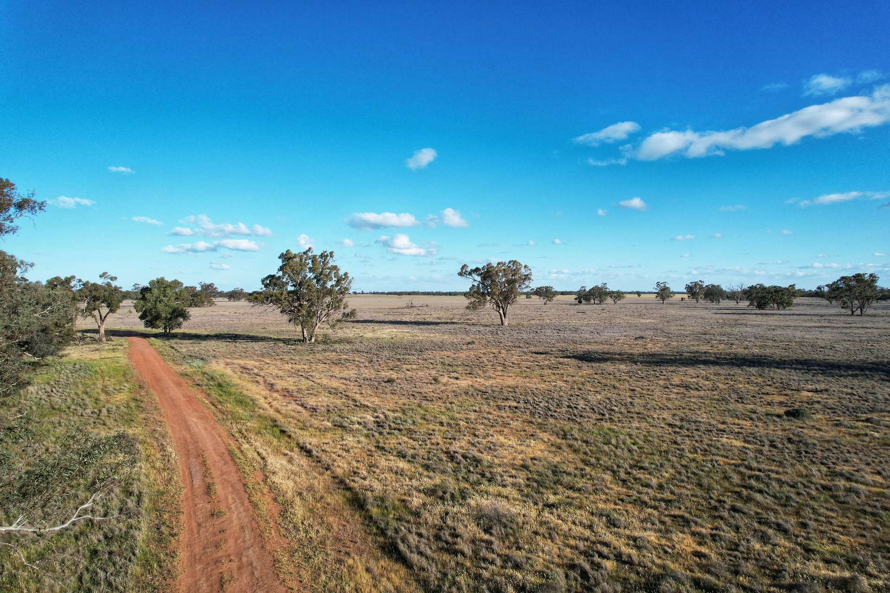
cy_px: 296
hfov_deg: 78.6
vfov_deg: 57.2
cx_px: 445
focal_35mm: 22
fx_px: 544
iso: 100
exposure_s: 1/1250
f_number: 2.8
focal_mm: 8.38
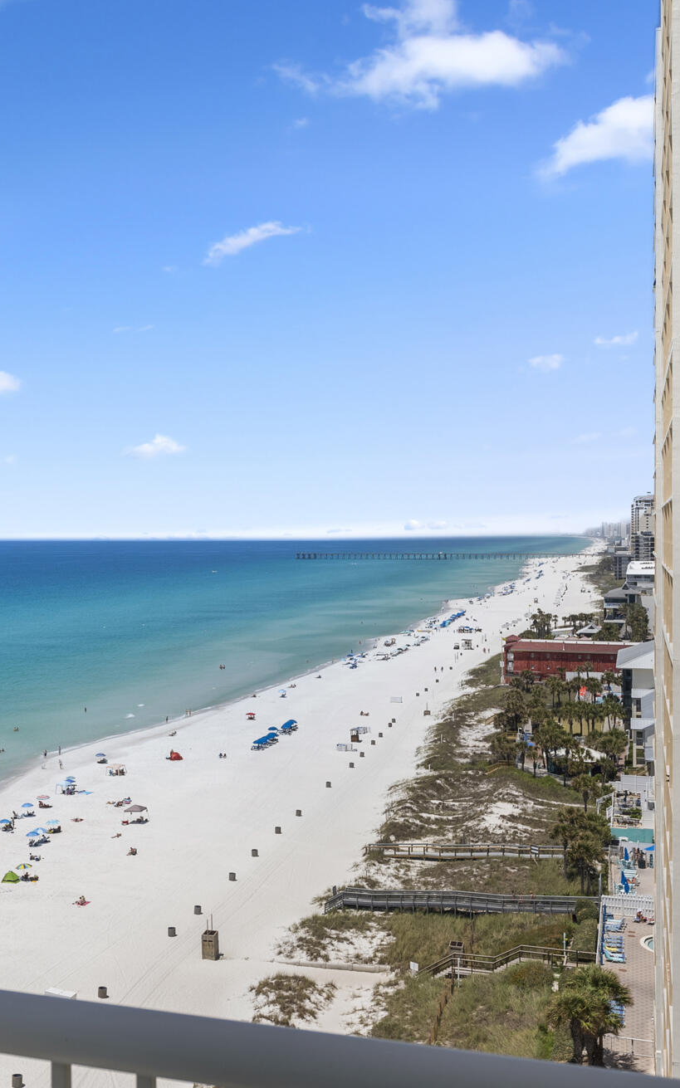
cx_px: 100
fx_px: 1246
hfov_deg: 29.6
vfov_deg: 47.2
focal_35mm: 42
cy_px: 540
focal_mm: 27
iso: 320
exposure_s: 1/1250
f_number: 5.6
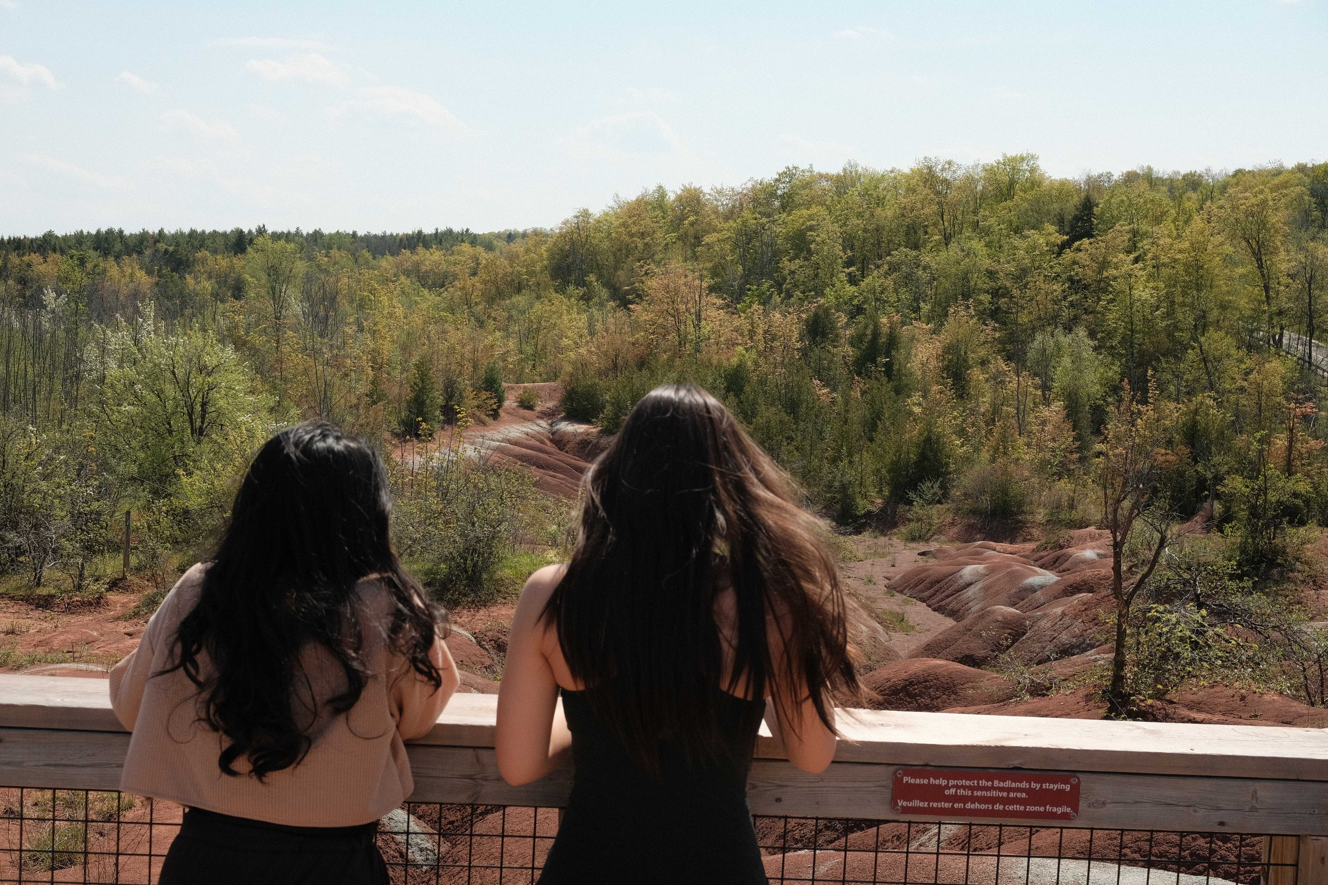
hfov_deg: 44.5
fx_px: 1623
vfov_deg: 30.5
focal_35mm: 44
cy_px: 450
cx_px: 619
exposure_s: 1/1000
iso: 500
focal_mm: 27
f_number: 9
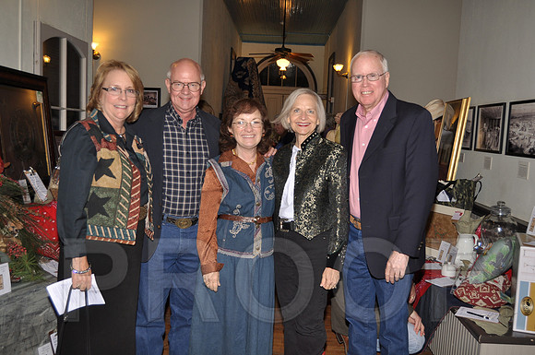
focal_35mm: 34
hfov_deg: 55.2
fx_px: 512
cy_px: 178
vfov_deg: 38.3
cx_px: 268
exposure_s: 1/60
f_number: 4
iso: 200
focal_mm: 23
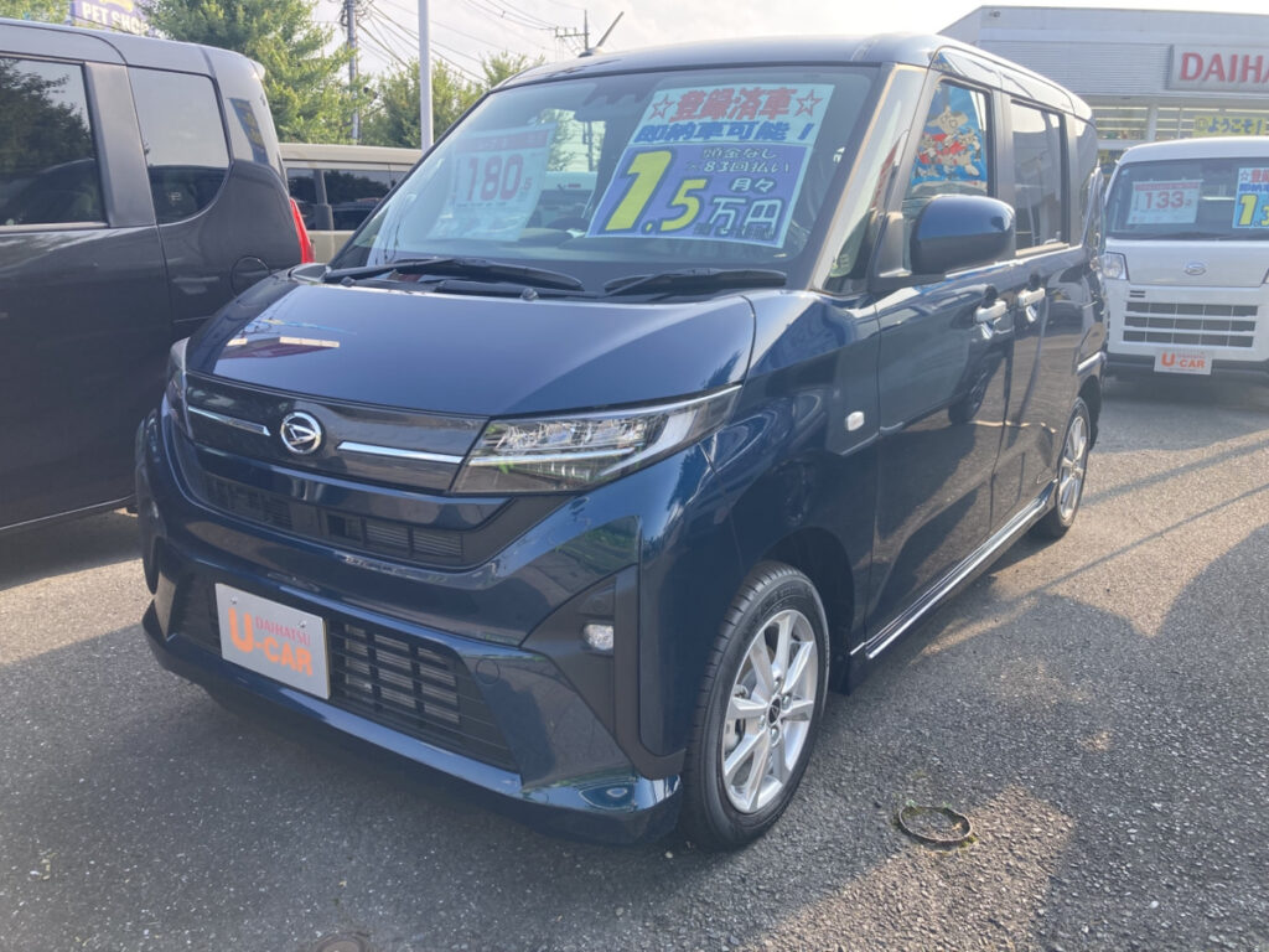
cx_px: 634
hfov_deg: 63.4
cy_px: 476
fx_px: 1026
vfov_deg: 49.7
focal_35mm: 28
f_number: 1.8
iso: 20
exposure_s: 1/495
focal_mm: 3.99
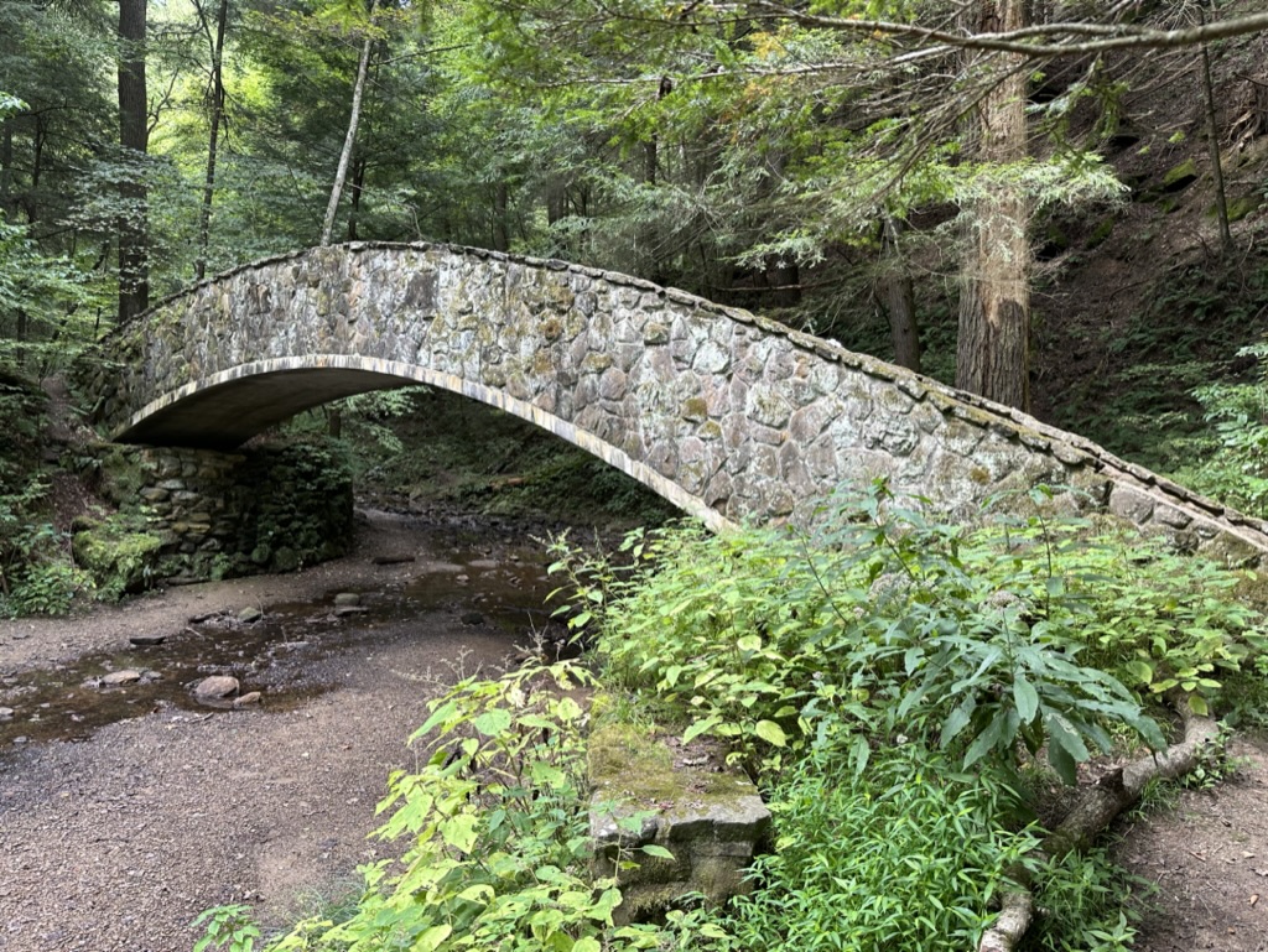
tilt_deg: -2.6
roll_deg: -2.9
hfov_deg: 71.6
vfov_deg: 56.9
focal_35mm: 24
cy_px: 476
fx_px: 880
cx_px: 634
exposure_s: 1/121
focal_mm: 6.86
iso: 80
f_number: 1.78
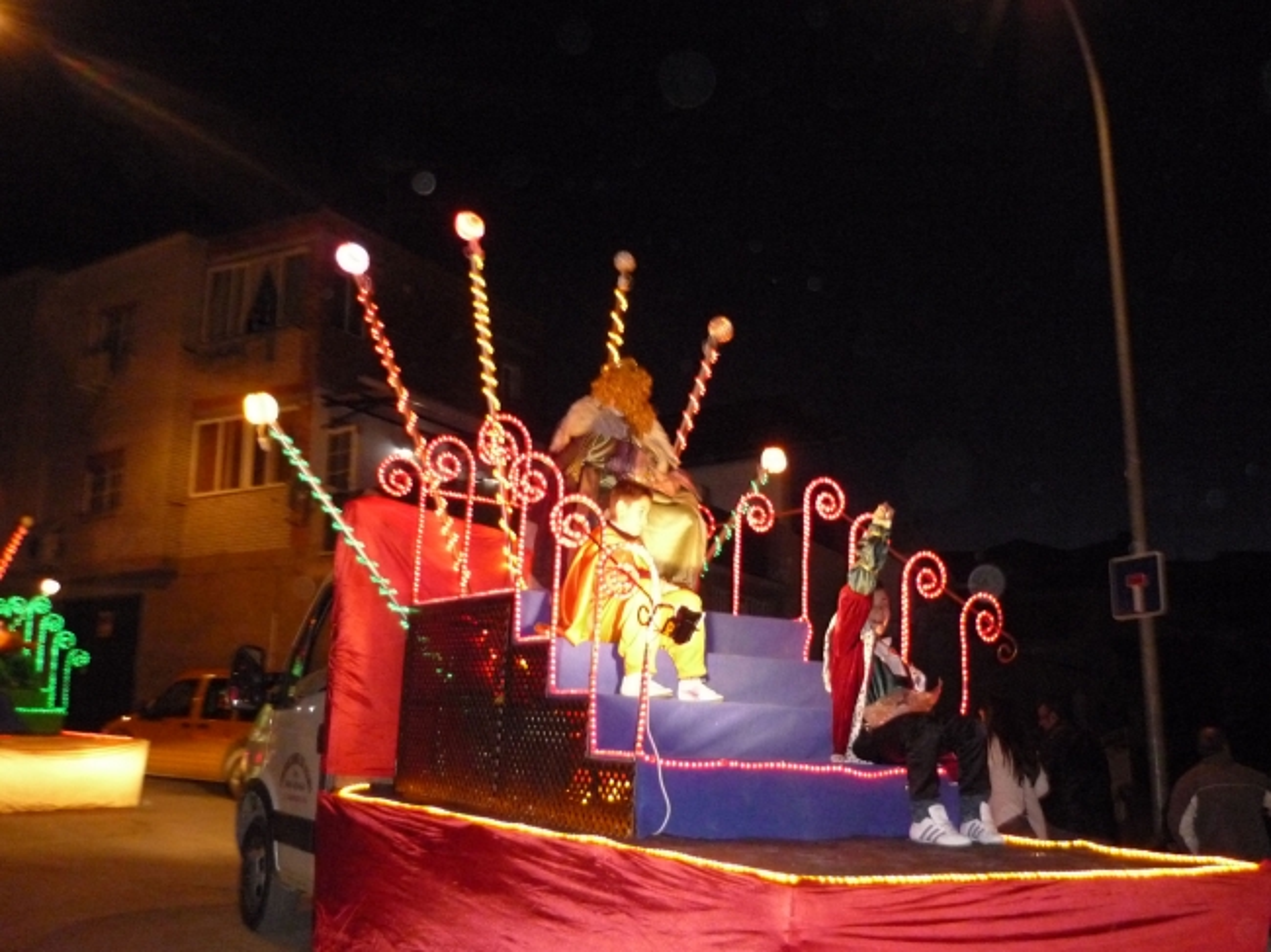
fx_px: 1211
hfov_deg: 55.4
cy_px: 476
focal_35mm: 33
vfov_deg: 42.9
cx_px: 636
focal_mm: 5.5
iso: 800
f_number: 2.8
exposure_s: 1/30
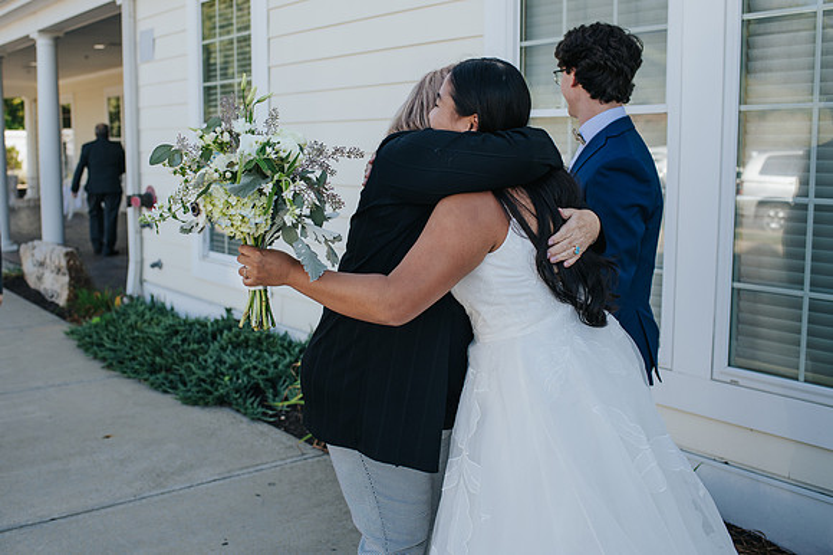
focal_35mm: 38
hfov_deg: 50.2
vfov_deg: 34.6
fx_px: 888
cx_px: 376
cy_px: 251
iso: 160
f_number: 3.5
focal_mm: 35
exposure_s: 1/400
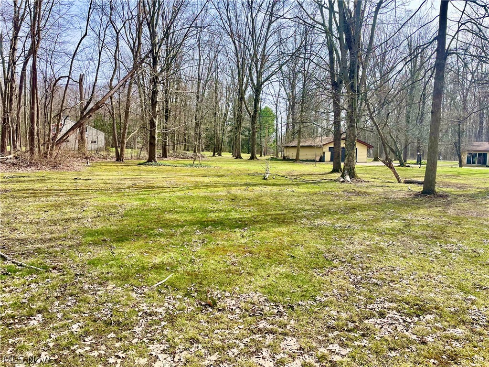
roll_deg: -1.6
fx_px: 367
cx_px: 244
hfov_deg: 67.3
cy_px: 184
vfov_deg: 53.1
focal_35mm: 26
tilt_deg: -4.6
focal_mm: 4.2
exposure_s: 1/1350
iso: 32
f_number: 1.6
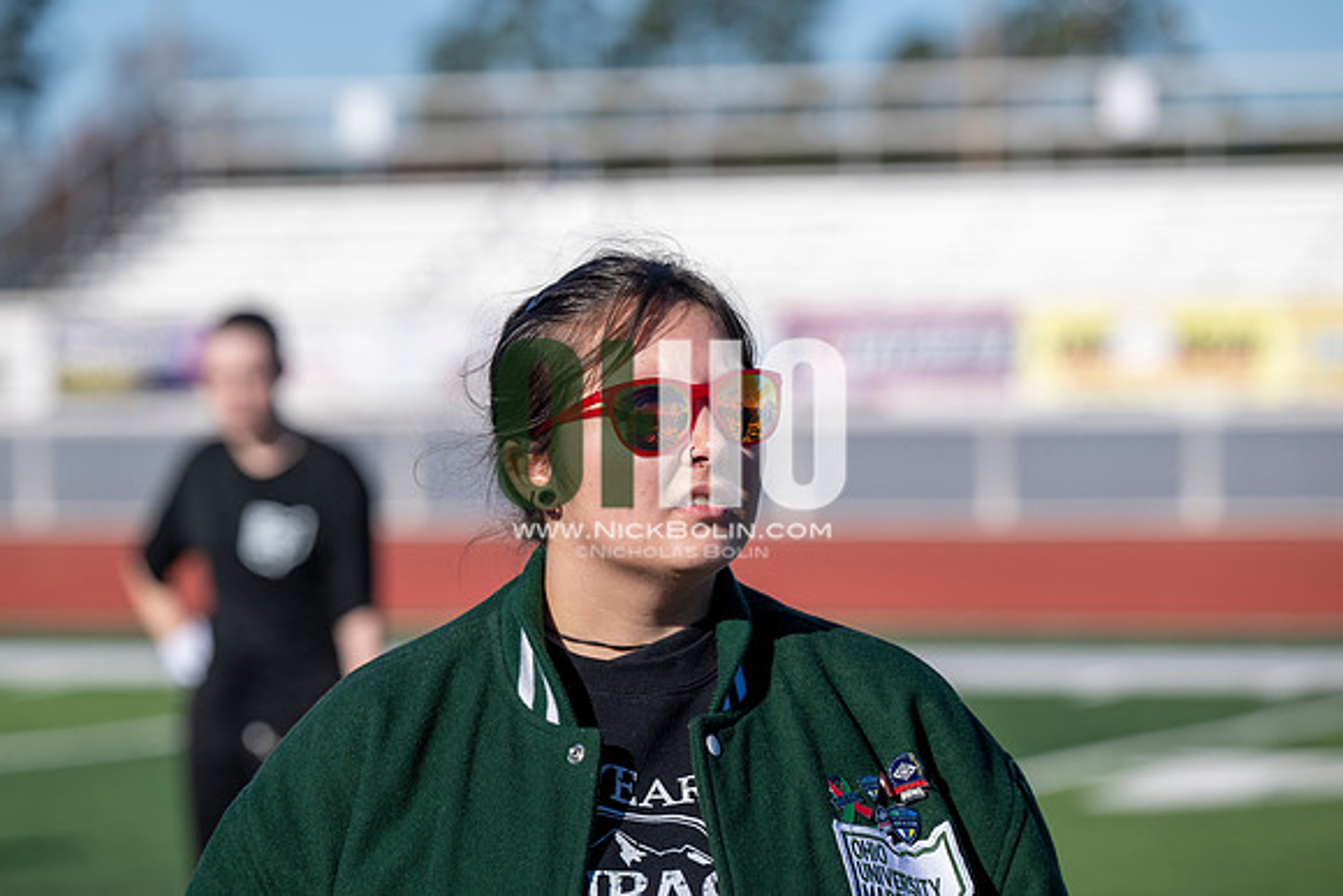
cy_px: 448
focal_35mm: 175
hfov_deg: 11.7
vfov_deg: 7.9
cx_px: 672
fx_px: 6530
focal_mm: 175
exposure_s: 1/2000
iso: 250
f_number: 5
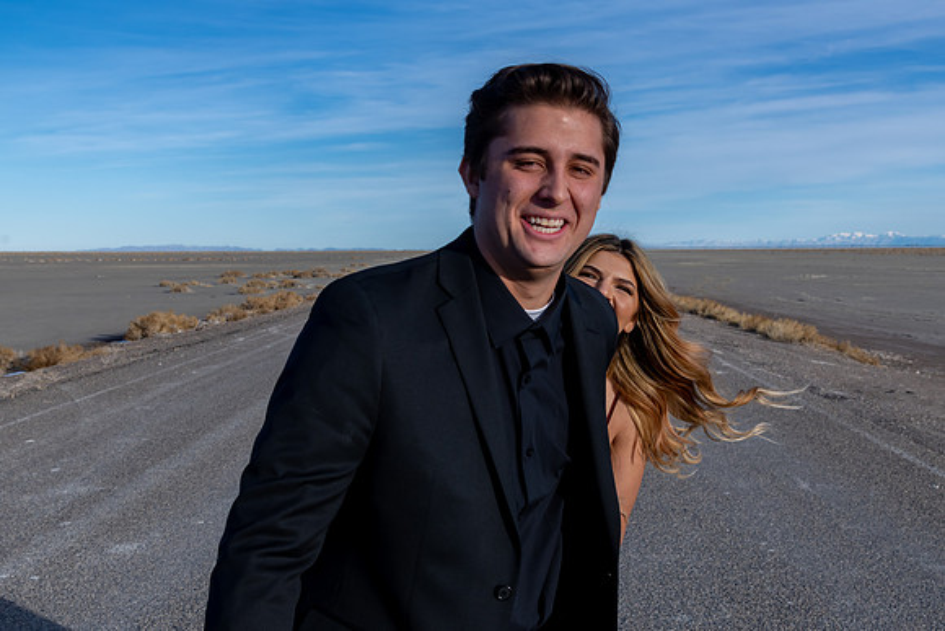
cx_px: 452
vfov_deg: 28.4
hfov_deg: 41.6
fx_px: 1245
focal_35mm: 47
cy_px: 326
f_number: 9
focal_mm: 35
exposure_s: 1/400
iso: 200
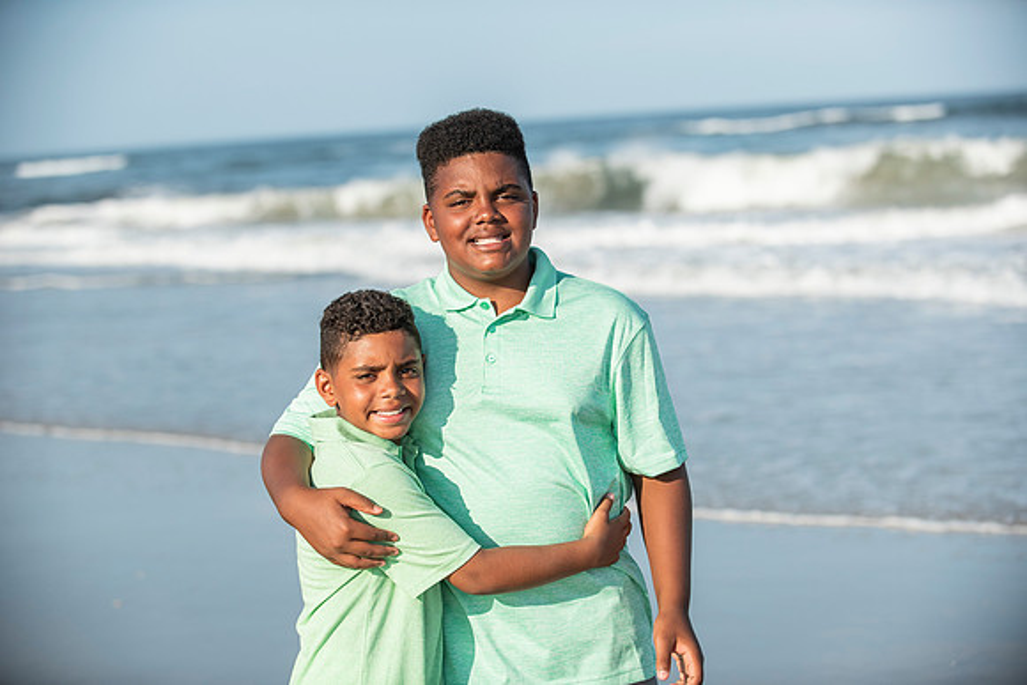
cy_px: 342
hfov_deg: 24.8
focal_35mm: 82
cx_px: 514
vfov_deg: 16.7
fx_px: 2340
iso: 250
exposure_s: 1/3200
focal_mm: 82
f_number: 3.5
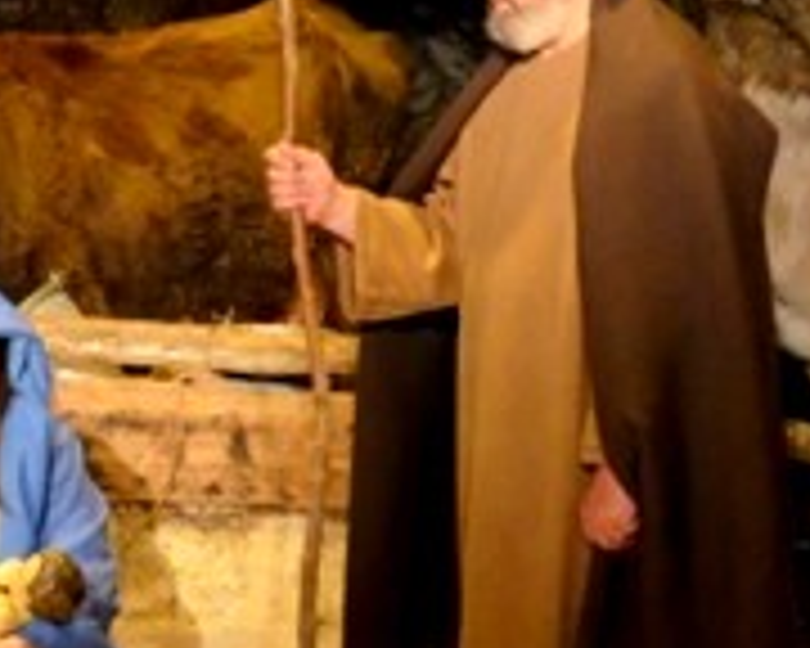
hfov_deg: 14.6
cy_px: 846
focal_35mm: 131
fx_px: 3142
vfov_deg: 11.5
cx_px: 104
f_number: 3.8
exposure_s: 1/30
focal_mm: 21
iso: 2200
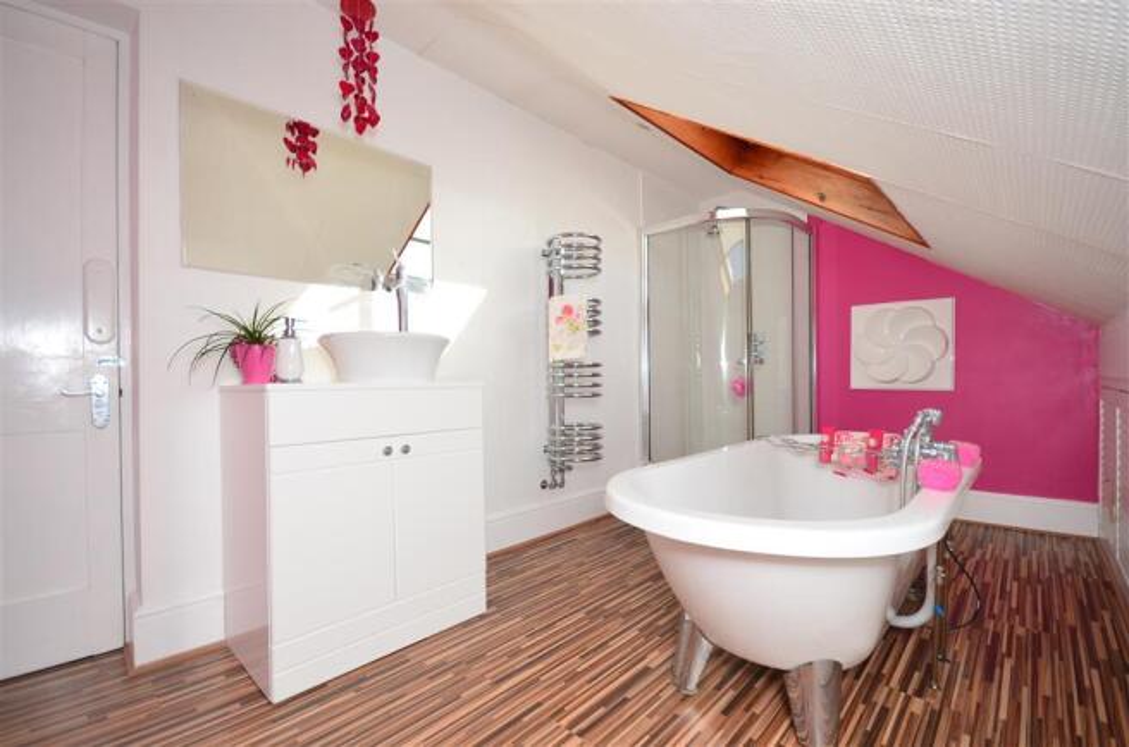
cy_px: 374
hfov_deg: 100.5
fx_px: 469
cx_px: 564
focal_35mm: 15
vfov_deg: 77.0
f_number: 6.3
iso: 200
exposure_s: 1/160
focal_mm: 10
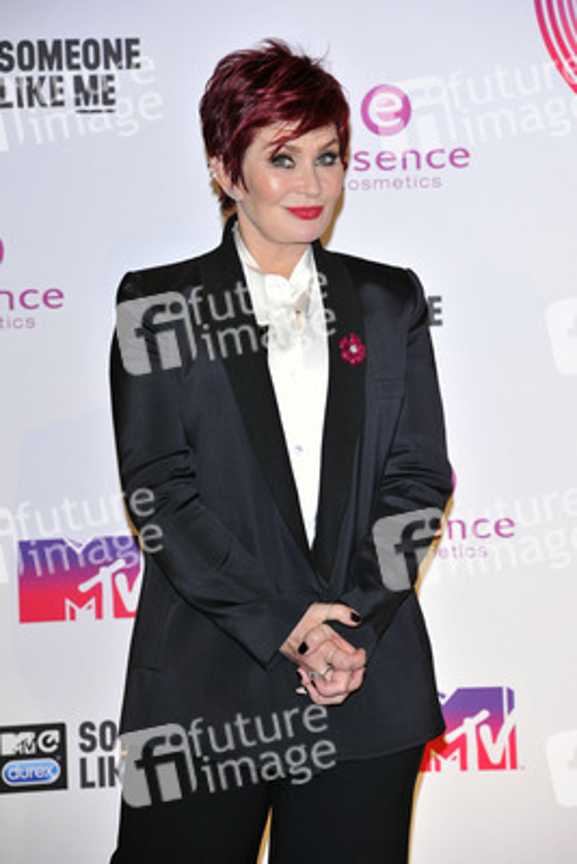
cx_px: 288
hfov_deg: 10.2
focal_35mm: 135
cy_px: 432
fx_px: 3243
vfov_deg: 15.2
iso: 800
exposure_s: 1/250
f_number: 7.1
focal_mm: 135
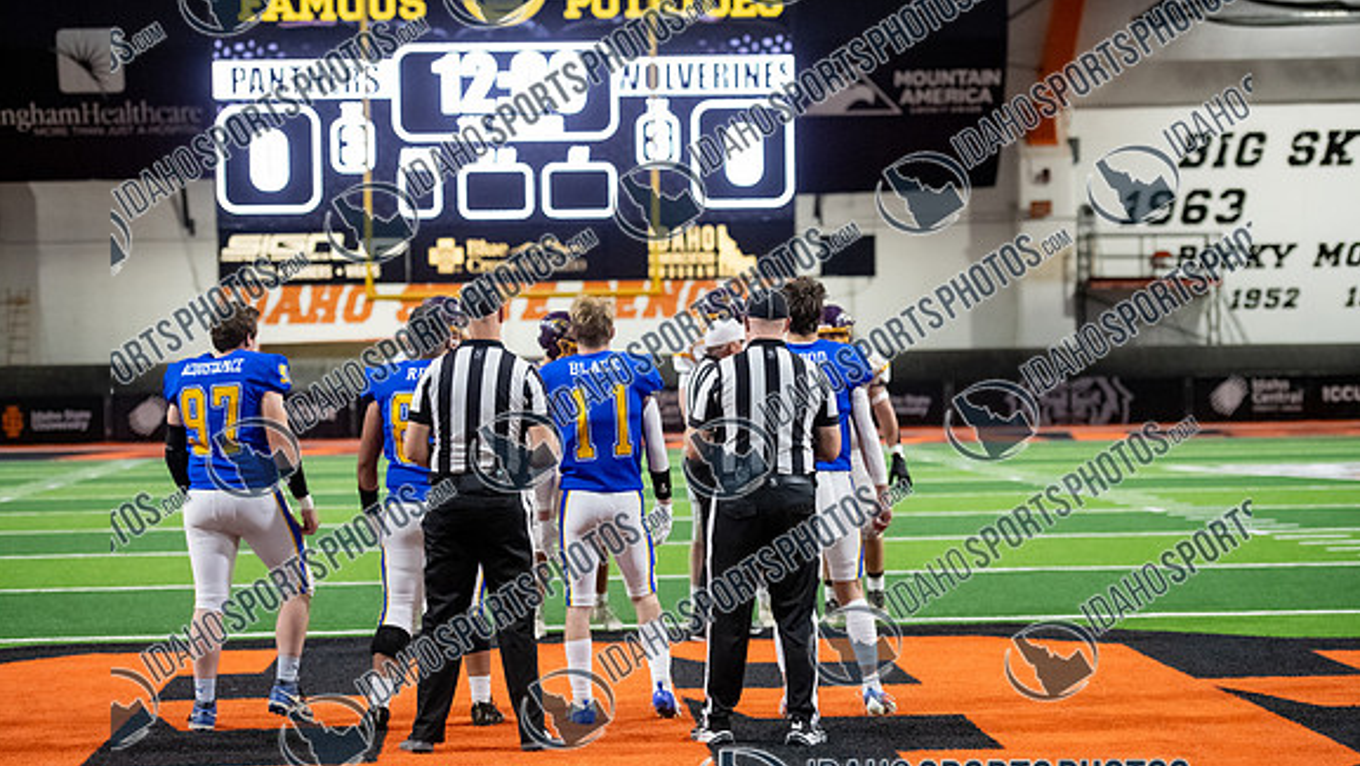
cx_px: 681
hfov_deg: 21.4
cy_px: 411
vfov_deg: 12.1
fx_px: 3607
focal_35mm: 100
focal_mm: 95
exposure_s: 1/1250
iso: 8000
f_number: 2.8
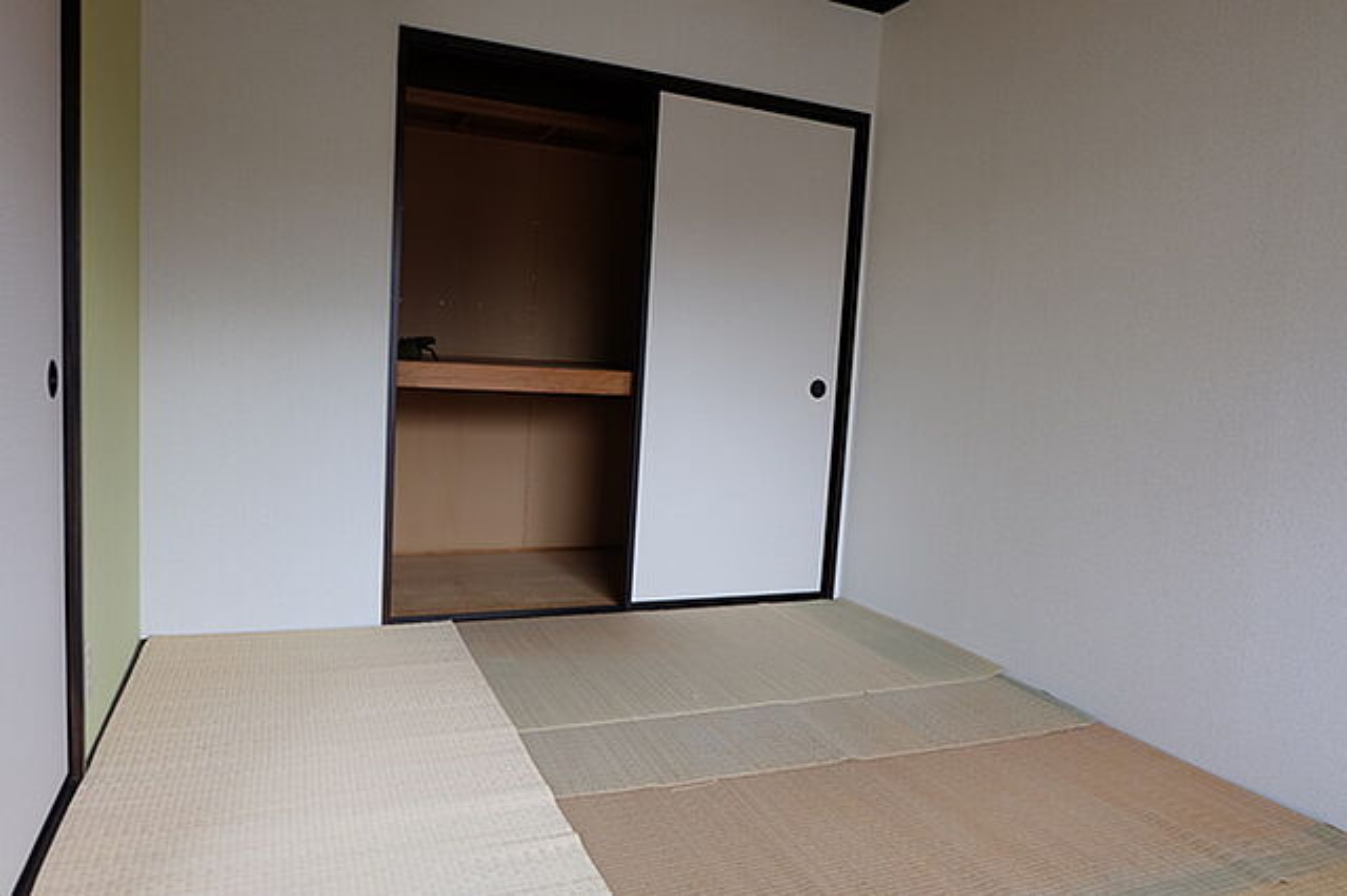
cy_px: 448
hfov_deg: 73.8
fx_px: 897
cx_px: 674
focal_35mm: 24
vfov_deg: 53.1
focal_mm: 16
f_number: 3.5
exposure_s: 1/58
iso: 400
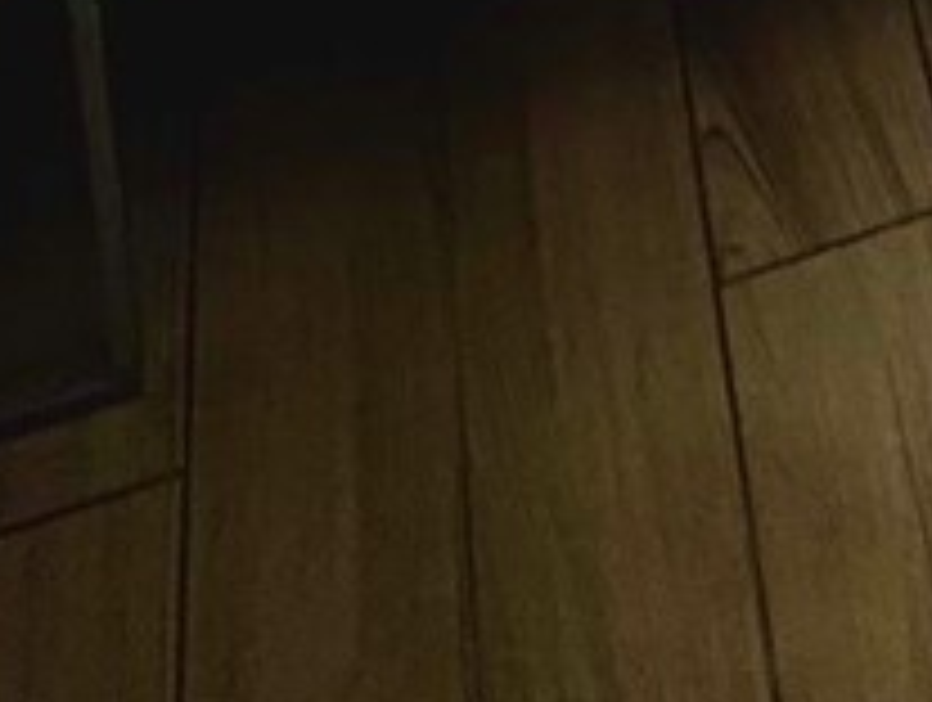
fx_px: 2913
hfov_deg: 16.8
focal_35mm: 108
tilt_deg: -15.9
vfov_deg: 8.6
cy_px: -1904
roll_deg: +0.3
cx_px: 1315
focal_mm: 2.22
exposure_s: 1/99
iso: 50
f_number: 2.2
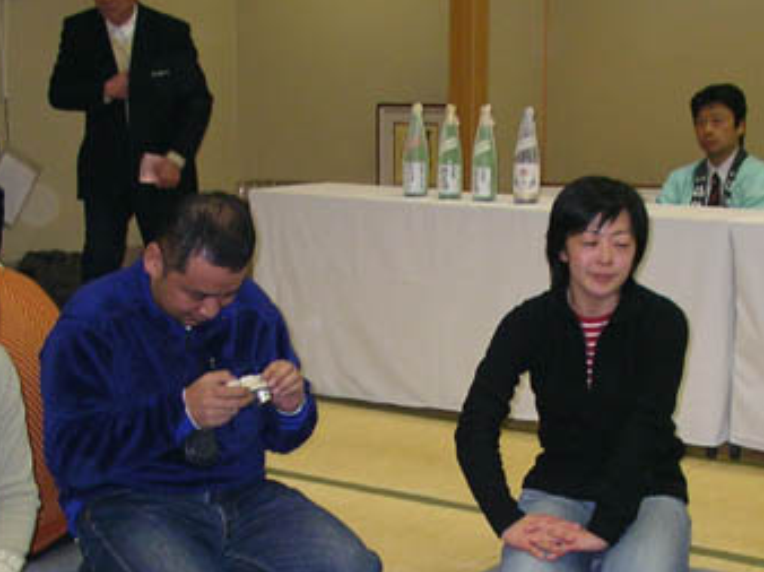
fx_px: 1588
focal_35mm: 72
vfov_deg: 20.1
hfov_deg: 27.0
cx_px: 475
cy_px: 484
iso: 100
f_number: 2.9
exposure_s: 1/31.6
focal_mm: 6
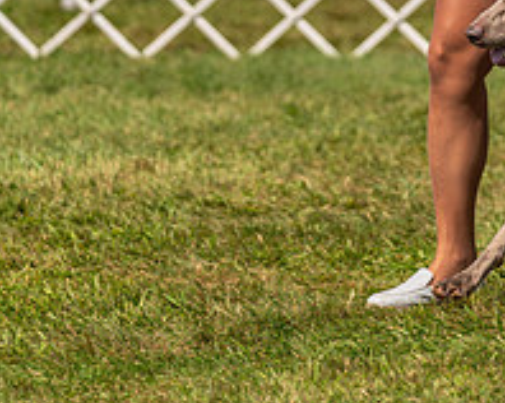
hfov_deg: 4.4
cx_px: 451
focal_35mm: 437
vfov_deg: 3.5
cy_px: -65
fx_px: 6525
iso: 200
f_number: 2.8
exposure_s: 1/3200
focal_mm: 159
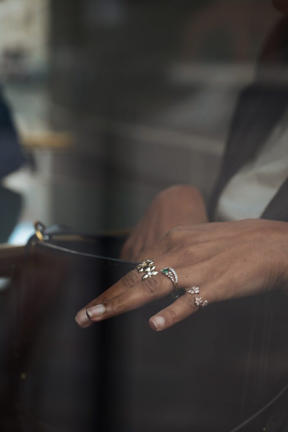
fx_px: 1092
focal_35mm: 91
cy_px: 216
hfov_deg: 15.0
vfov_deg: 22.4
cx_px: 144
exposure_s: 1/160
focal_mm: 61
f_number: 3.5
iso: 100
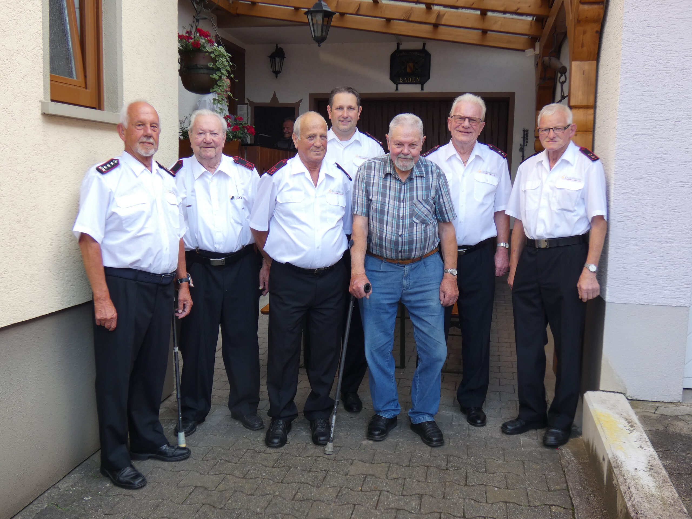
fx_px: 720
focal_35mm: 36
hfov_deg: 51.4
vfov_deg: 39.7
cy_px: 260
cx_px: 346
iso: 80
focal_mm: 6.5
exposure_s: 1/100
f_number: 3.5
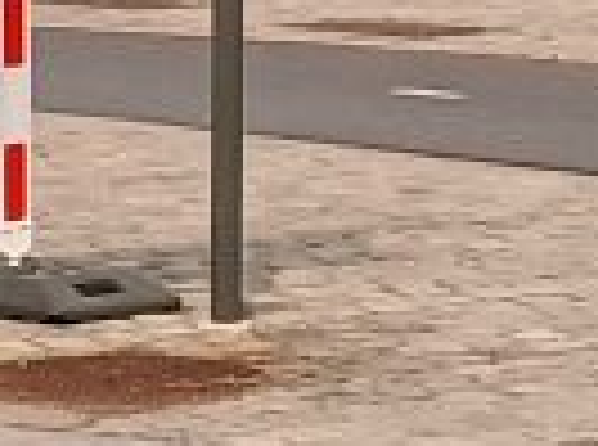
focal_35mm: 120
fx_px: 2067
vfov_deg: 11.6
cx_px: -665
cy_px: -275
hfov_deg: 13.6
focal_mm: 4.65
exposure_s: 1/1919
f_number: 1.8
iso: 50
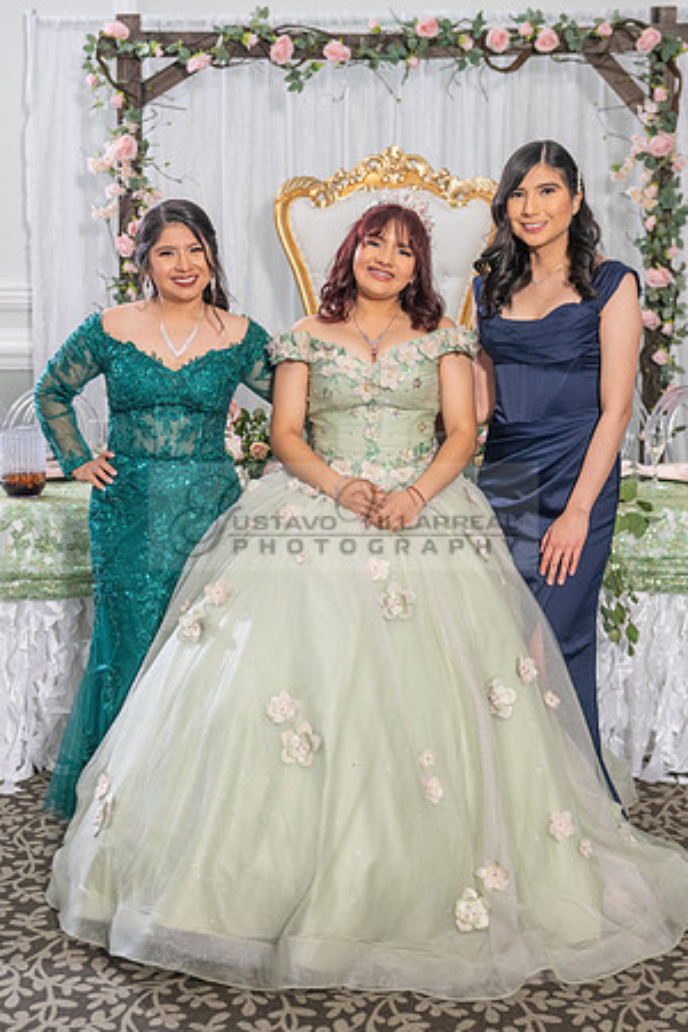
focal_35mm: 54
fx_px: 1548
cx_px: 312
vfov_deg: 36.9
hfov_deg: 25.0
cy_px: 516
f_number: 3.5
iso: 400
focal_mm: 36
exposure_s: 1/160
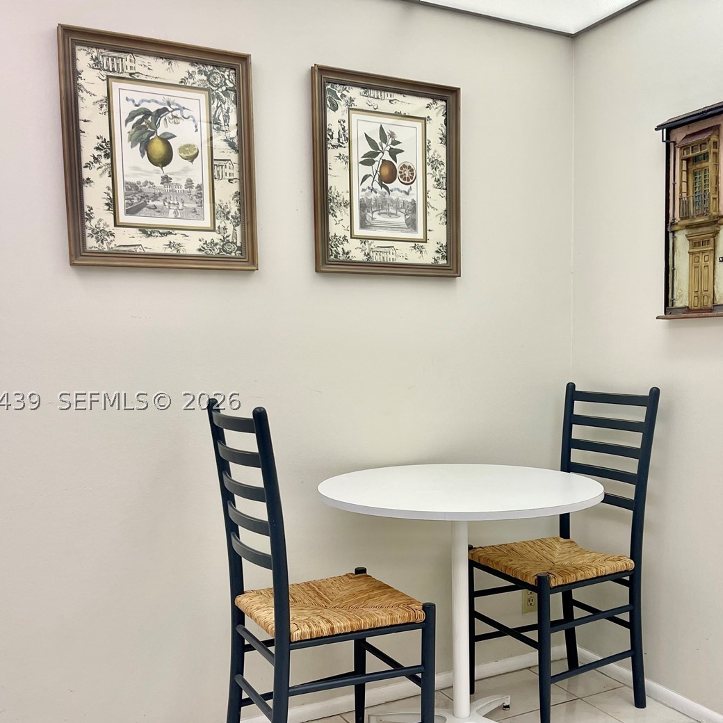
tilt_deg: -4.6
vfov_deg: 48.4
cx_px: 453
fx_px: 803
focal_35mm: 34
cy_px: 400
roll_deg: +0.4
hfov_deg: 48.0
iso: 125
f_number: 1.6
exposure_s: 1/120
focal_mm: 5.1
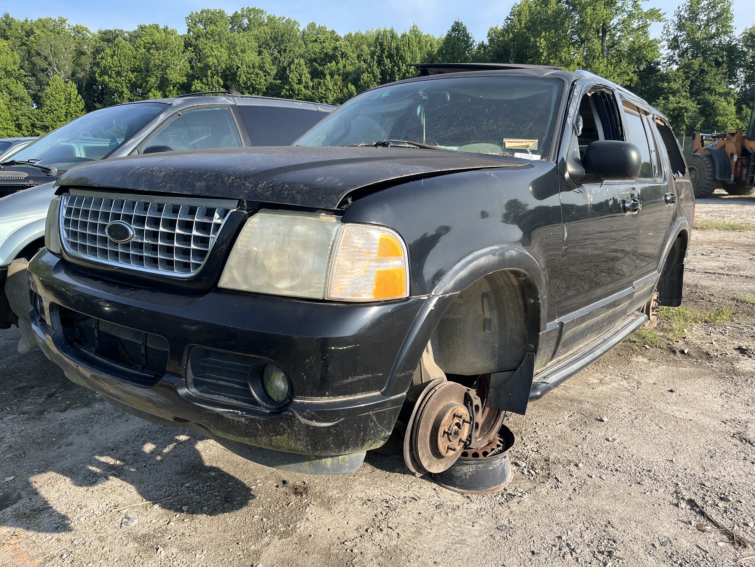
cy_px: 284
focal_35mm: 26
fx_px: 567
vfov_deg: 53.1
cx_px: 378
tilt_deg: -12.8
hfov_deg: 67.3
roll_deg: +1.1
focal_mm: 5.1
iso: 50
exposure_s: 1/1309
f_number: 1.6
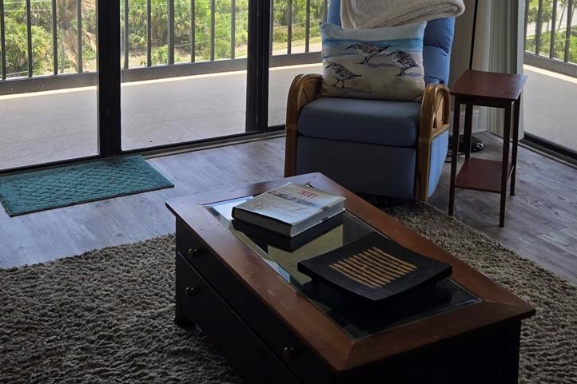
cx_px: 369
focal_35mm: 53
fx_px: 849
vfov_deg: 24.5
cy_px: 10
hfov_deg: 37.2
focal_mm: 5.4
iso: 25
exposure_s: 1/640
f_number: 1.8
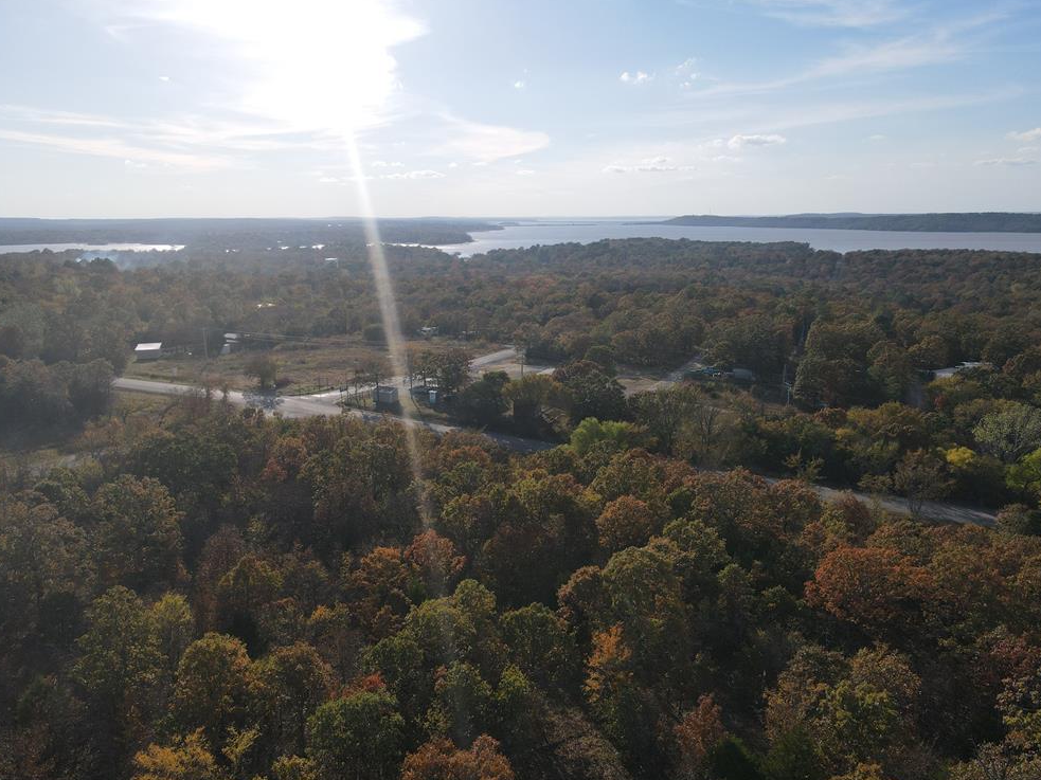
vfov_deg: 54.9
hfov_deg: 69.4
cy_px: 399
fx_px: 752
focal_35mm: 25
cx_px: 532
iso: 100
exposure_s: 1/1250
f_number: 2.8
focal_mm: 4.5
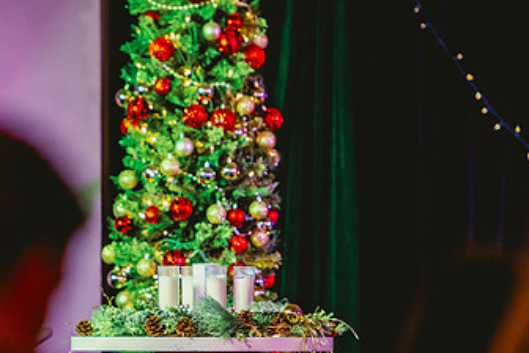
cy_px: 318
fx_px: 5363
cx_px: 235
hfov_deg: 5.6
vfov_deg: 3.8
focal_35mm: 365
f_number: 2.8
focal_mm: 185
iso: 1250
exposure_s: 1/160
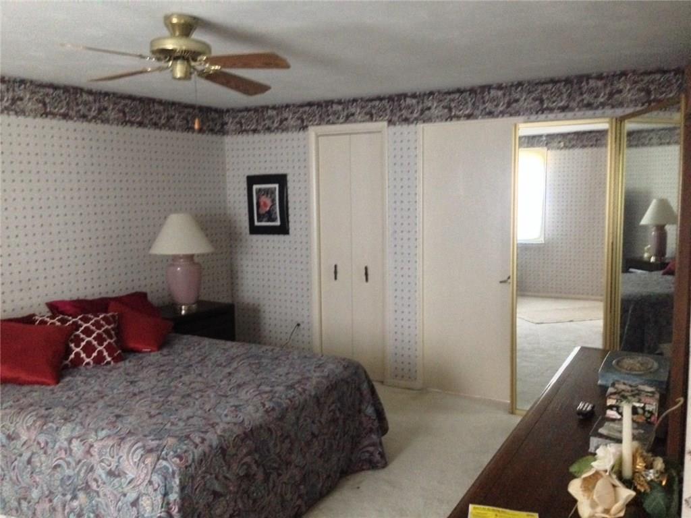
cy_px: 259
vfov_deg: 42.9
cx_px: 346
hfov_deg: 55.4
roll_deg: +0.8
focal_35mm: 33
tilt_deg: -5.0
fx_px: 659
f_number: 2.4
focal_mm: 4.12
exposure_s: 1/15
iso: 800
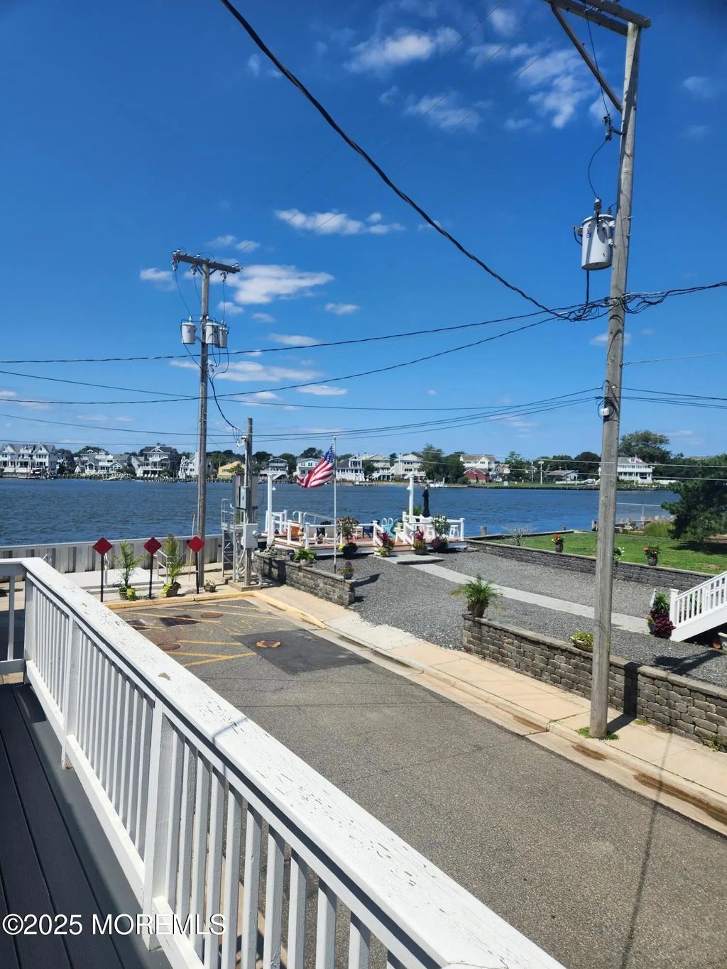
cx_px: 364
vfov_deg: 73.9
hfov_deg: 58.9
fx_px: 644
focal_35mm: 23
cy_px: 484
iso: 20
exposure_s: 1/2600
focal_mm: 5.4
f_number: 1.8
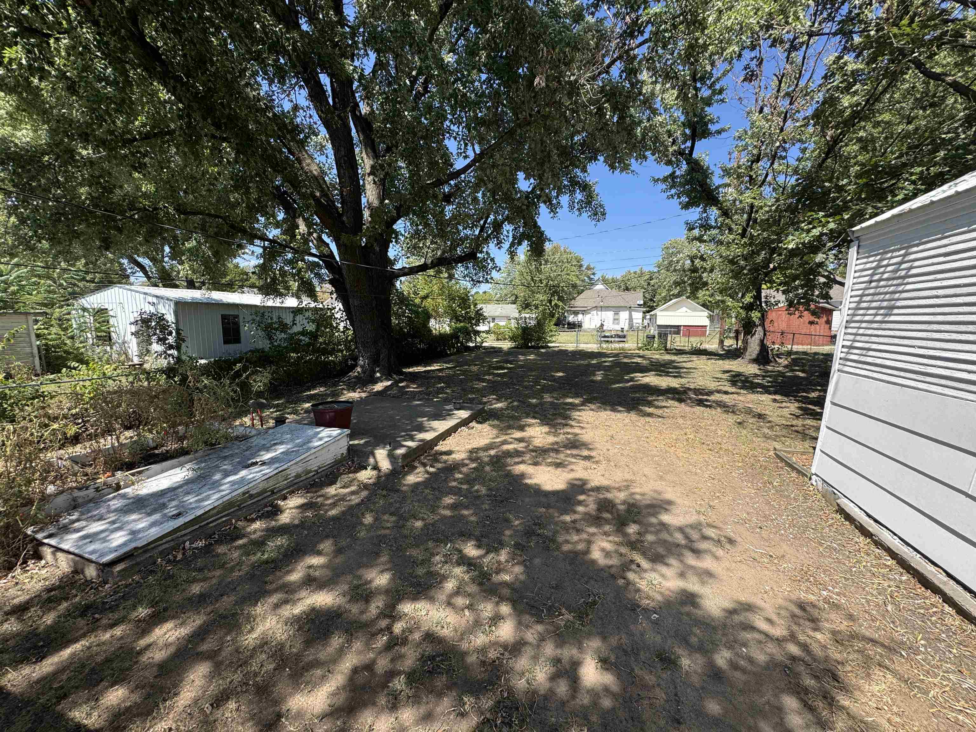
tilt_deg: -6.6
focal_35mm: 14
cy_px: 366
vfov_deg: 85.7
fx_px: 395
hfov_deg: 102.1
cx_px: 488
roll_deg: -0.5
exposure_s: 1/868
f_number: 2.2
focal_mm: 2.22
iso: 50
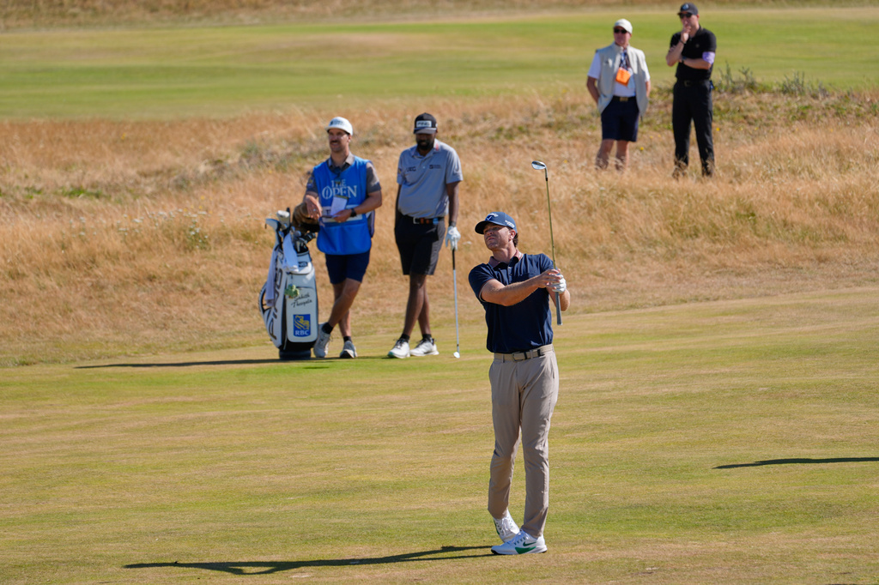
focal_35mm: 400
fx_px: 9763
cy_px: 292
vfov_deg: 3.4
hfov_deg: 5.2
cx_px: 440
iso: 125
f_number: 9
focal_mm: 400
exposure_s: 1/400
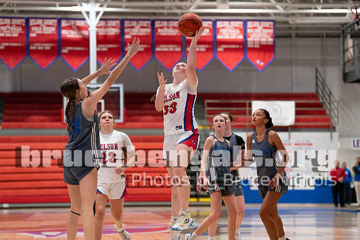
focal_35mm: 100
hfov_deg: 20.4
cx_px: 180
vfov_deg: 13.7
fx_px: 1000
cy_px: 120
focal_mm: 100
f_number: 2.8
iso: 5000
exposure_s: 1/1000
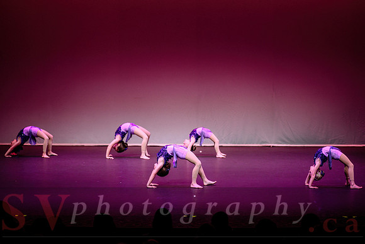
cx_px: 185
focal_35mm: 115
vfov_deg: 11.9
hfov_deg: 17.7
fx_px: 1170
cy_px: 130
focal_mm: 105
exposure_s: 1/500
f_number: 2.8
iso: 1600
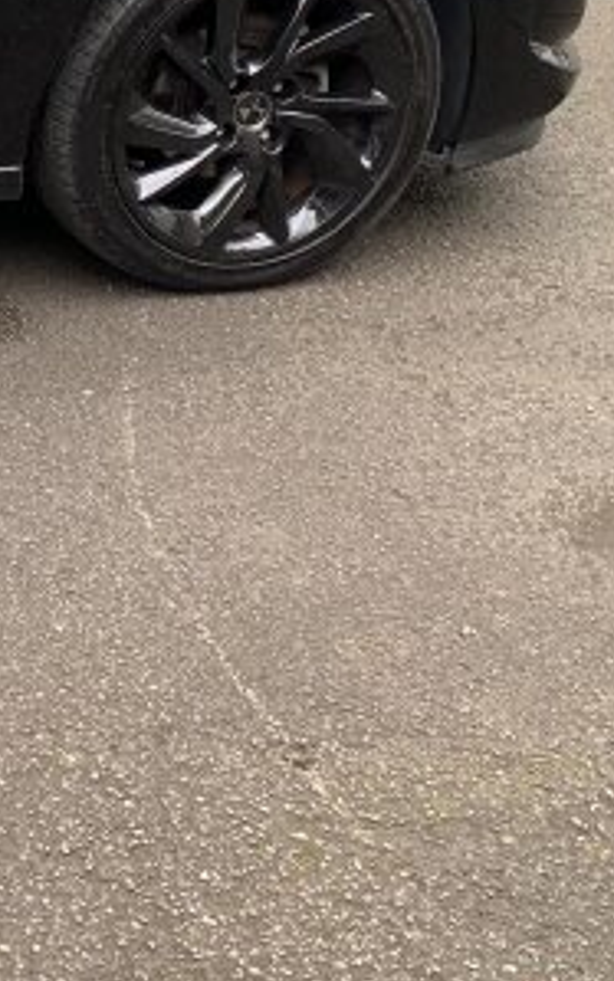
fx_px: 2221
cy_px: 113
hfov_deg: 13.4
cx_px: -630
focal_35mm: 83
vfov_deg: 24.3
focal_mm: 4.25
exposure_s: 1/121
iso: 32
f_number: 1.8
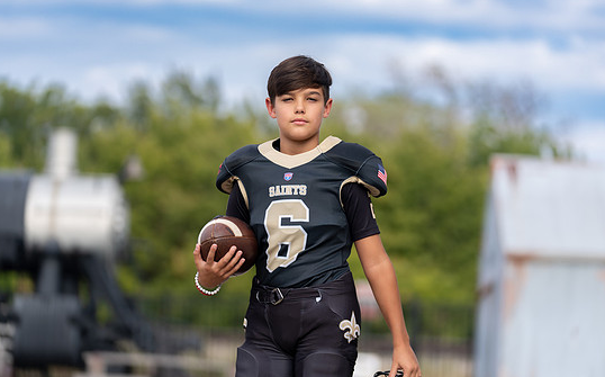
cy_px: 199
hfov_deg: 14.3
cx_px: 306
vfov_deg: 9.0
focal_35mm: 146
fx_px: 2405
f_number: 2.8
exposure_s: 1/640
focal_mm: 130
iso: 100
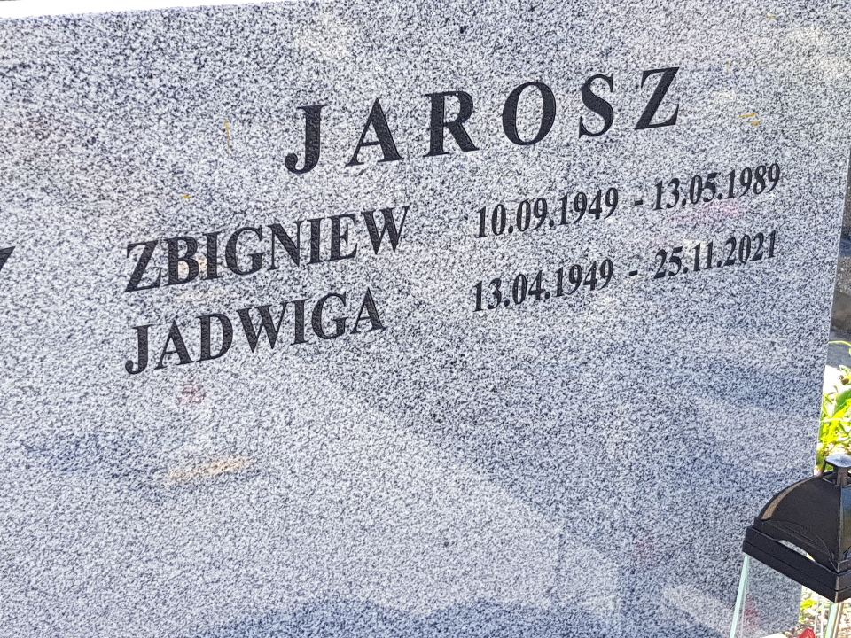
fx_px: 639
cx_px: 426
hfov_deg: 67.3
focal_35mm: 26
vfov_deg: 53.1
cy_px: 319
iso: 40
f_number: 1.7
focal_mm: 4.2
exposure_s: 1/469
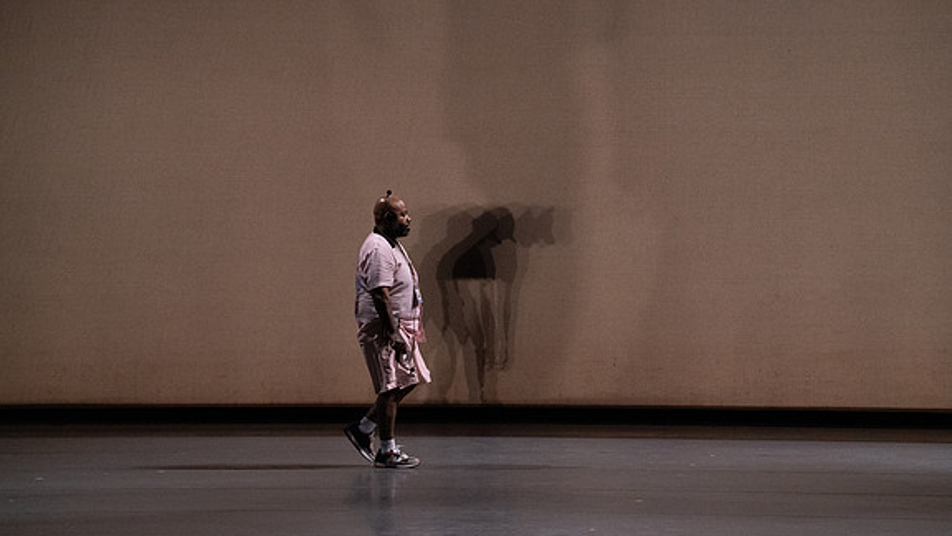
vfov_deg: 6.3
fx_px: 4847
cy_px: 239
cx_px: 476
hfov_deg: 11.2
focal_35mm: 192
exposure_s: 1/500
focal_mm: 182
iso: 12800
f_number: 6.3
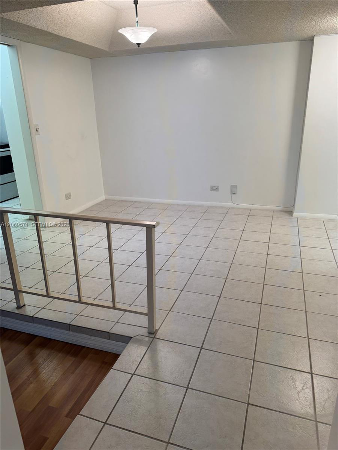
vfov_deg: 71.6
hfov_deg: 56.8
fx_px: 312
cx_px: 169
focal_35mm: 24
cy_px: 225
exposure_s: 1/120
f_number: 1.78
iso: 125
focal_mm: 6.76
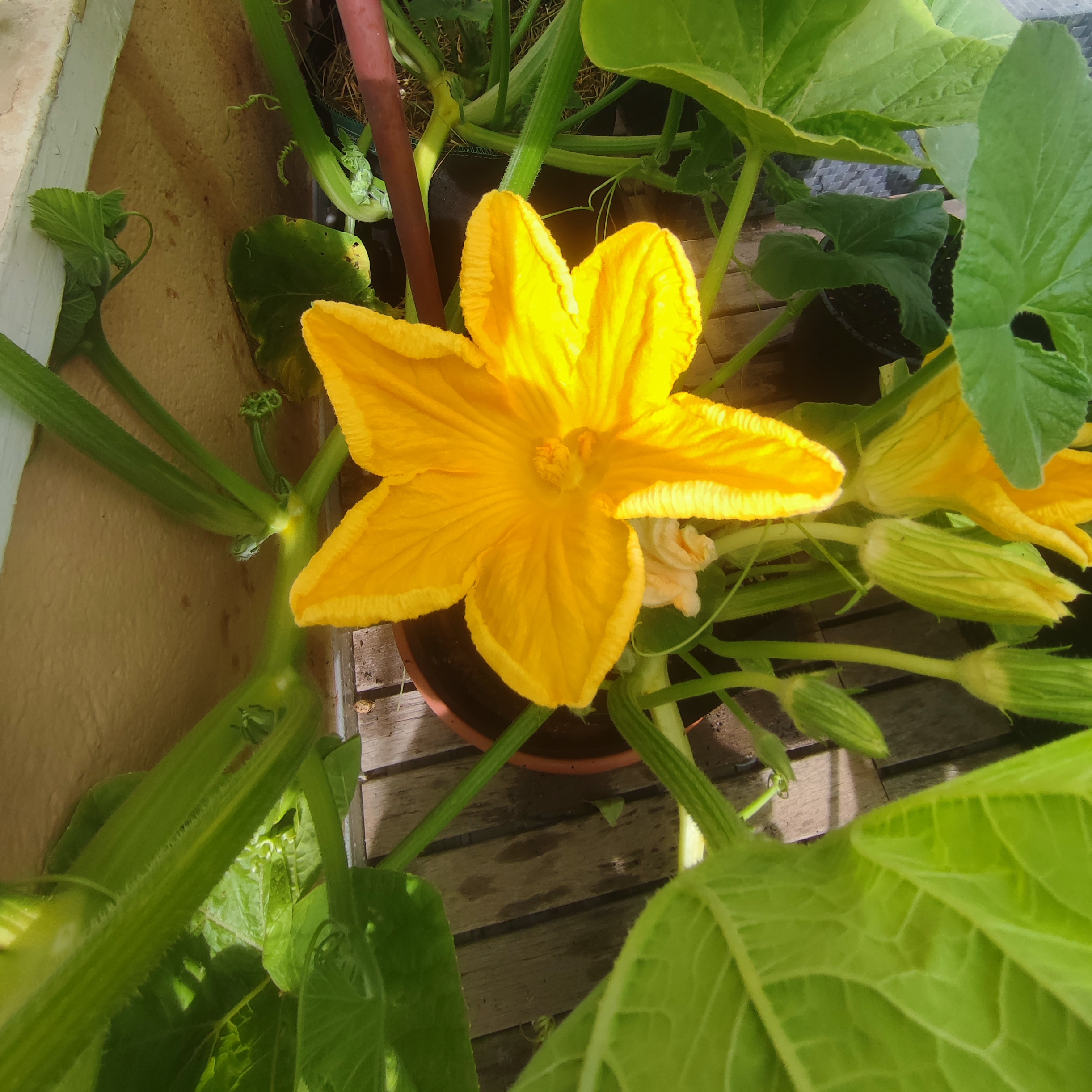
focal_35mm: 19
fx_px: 678
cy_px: 392
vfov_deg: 75.9
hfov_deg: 77.7
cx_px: 549
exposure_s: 1/324
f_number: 2.2
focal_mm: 1.65
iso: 50
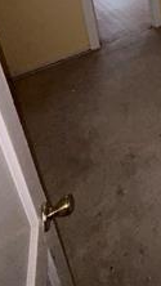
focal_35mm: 33
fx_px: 250
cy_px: -22
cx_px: 218
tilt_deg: -14.0
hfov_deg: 28.3
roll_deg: +3.2
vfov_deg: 45.9
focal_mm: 2.22
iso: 160
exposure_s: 1/35
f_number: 2.2
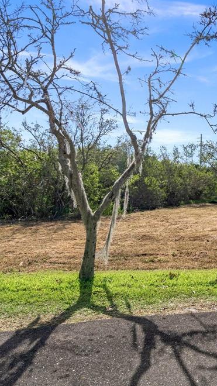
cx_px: 234
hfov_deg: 37.7
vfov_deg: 71.9
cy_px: 189
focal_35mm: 26
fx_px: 266
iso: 320
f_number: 8
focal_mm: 16
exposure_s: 1/50
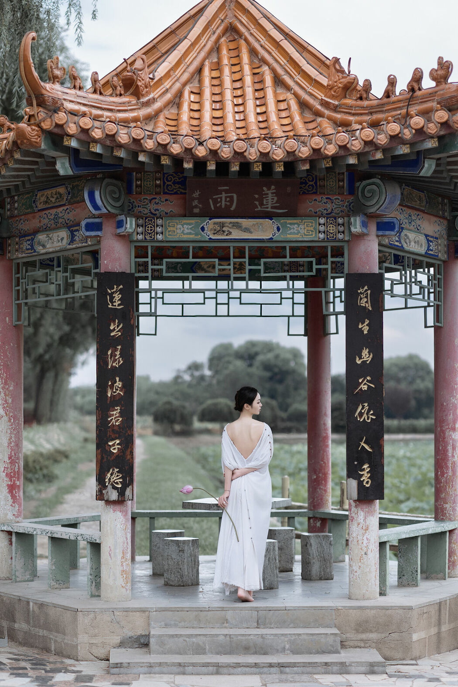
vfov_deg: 23.9
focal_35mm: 85
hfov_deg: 16.1
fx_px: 1622
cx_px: 229
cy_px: 344
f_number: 2
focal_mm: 85
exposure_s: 1/1250
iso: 200
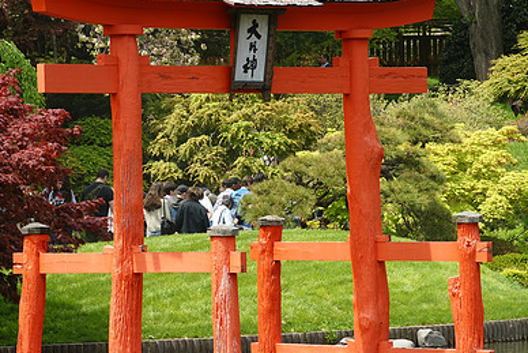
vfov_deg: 6.1
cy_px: 170
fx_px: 3286
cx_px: 269
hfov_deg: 9.2
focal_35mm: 224
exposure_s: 1/400
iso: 200
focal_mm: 100
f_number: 5.6
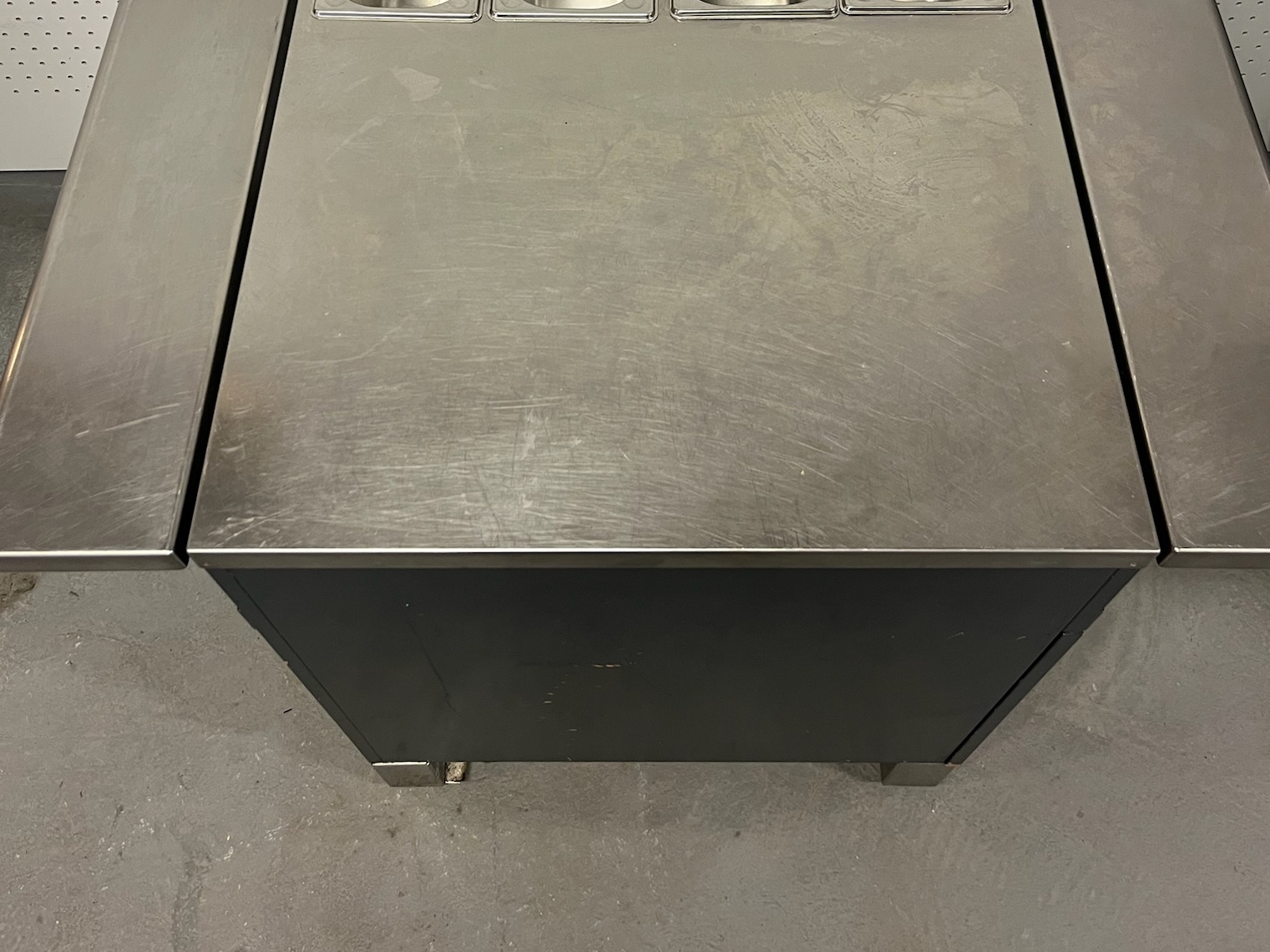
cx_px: 640
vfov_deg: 38.9
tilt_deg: -55.7
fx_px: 1284
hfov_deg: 52.6
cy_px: 172
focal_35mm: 35
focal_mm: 5.1
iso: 80
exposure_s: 1/50
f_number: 1.6
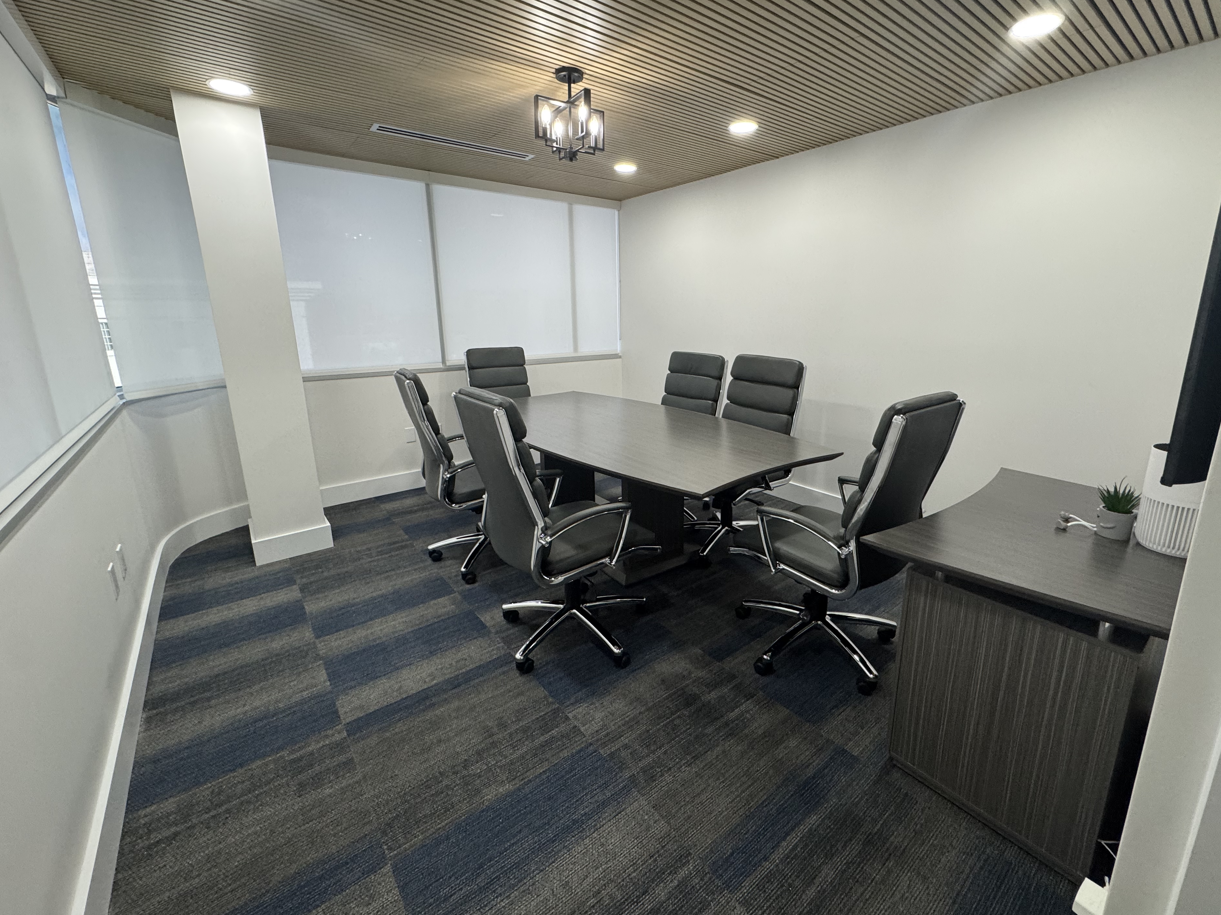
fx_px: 529
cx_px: 653
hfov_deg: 98.0
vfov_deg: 81.7
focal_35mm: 15
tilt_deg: -13.1
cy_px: 431
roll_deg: +0.0
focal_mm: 2.22
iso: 200
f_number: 2.2
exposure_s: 1/120
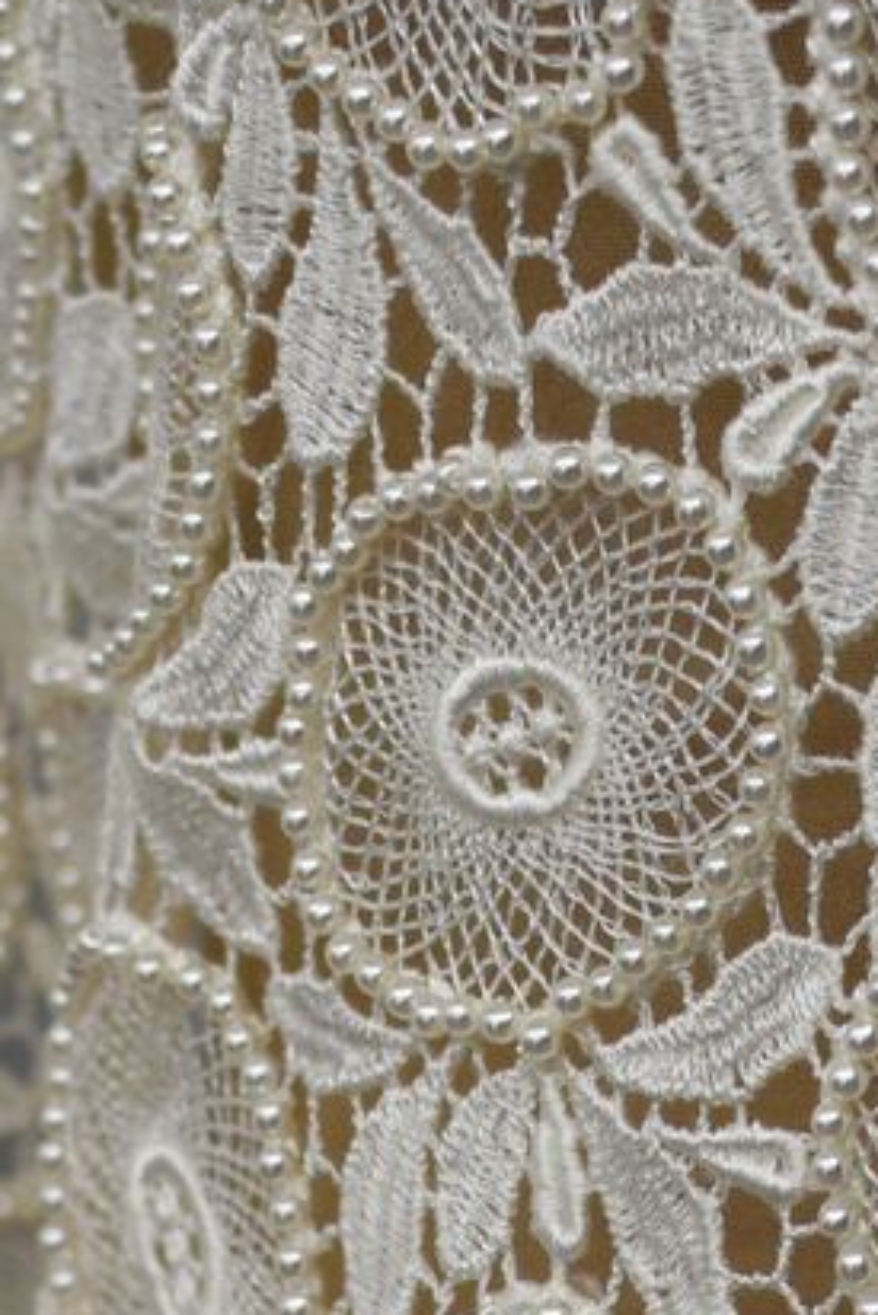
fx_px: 8377
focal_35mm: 229
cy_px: 2314
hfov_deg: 5.9
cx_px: 1328
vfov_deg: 8.6
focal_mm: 35
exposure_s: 1/80
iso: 400
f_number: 4.5
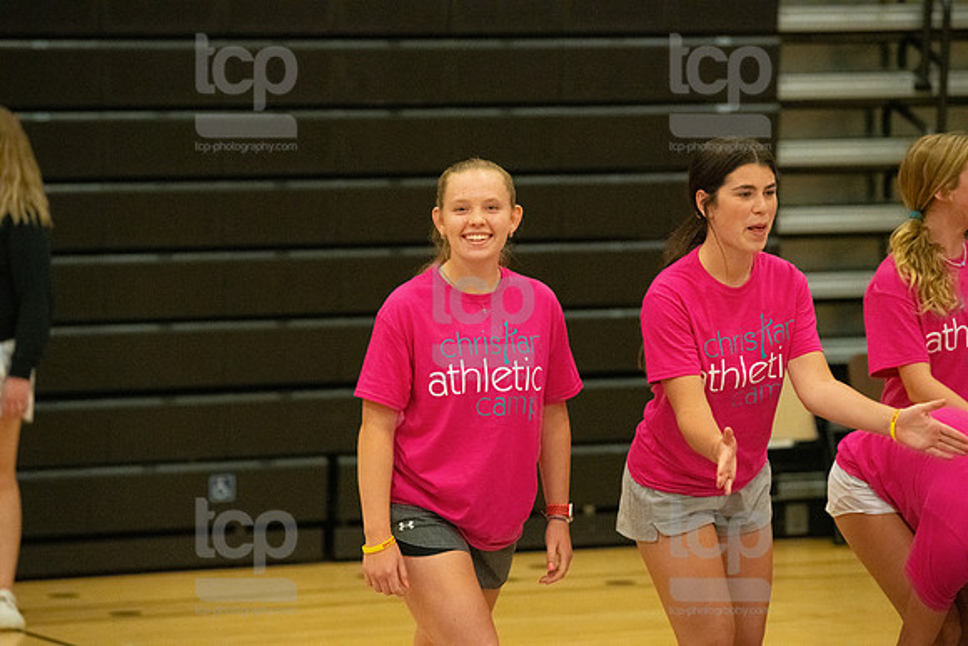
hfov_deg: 11.1
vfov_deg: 7.4
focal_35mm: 185
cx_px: 484
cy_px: 323
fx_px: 4975
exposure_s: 1/800
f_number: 4.5
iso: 6400
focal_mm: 185
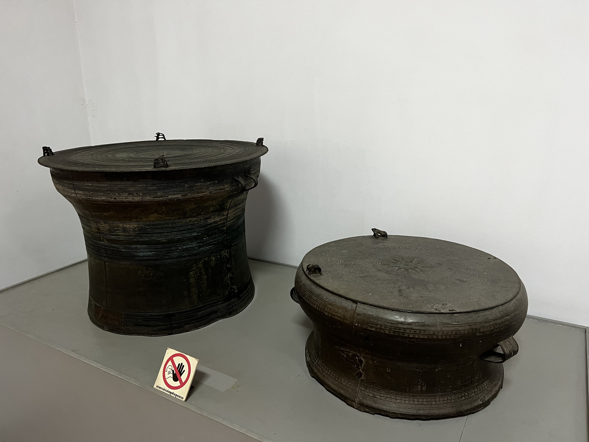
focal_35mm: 26
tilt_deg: -15.4
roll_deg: +1.3
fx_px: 442
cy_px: 221
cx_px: 294
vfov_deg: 53.1
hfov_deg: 67.3
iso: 250
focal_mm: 5.7
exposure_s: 1/50
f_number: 1.5
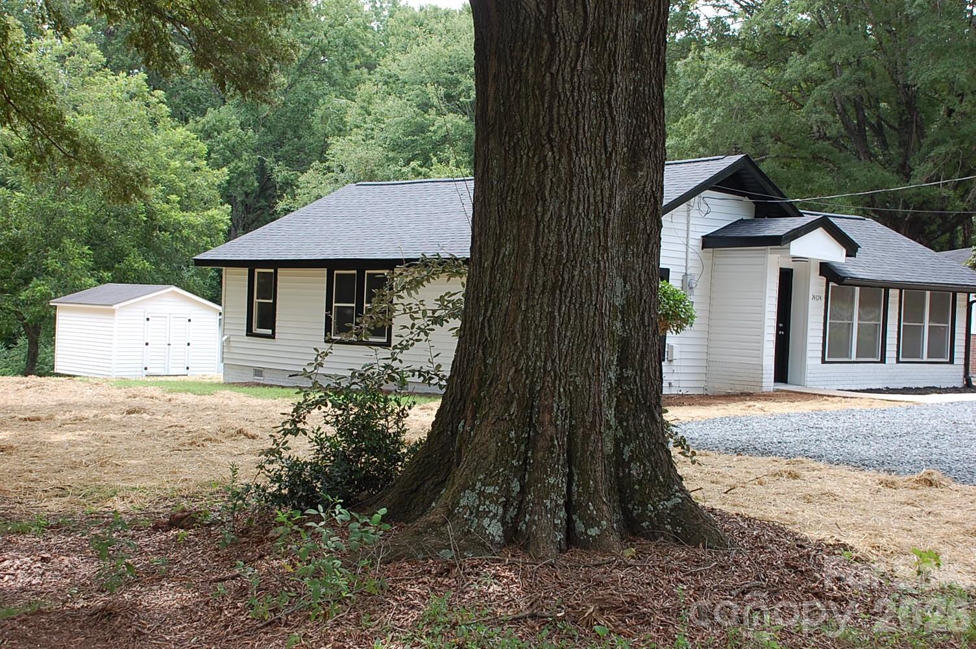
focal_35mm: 46
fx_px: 1260
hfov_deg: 42.4
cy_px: 324
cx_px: 488
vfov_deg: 28.9
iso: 250
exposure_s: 1/125
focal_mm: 31
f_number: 5.6
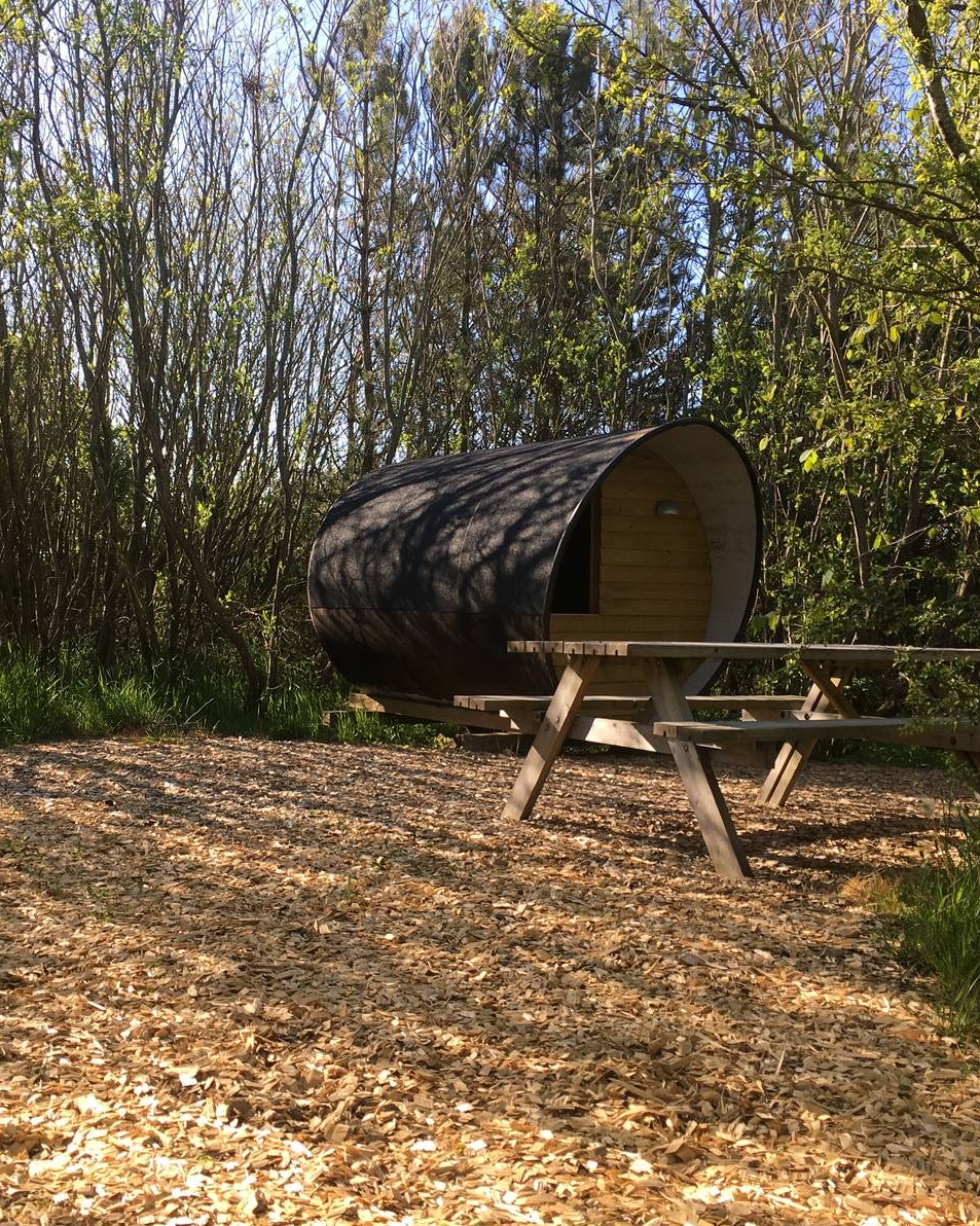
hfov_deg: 39.1
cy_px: 613
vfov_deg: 47.9
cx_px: 416
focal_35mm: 38
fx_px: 1378
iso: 25
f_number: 2.2
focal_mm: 4.15
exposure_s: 1/439
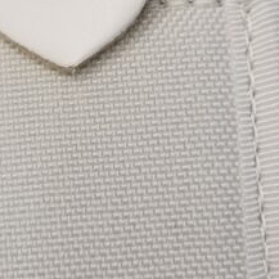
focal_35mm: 104
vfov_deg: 16.7
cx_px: 112
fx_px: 948
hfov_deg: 16.7
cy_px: 83
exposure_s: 1/33.3
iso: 236
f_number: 1.8
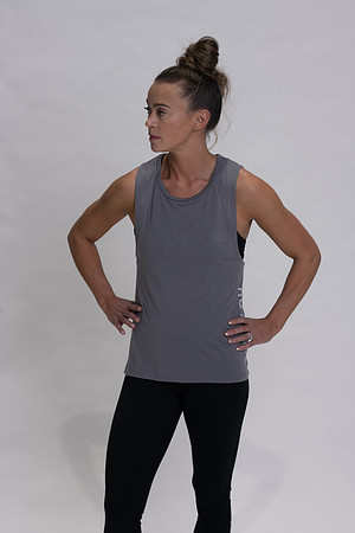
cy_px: 266
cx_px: 178
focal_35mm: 85
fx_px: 1257
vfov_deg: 23.9
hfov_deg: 16.1
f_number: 4
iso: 200
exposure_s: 1/125
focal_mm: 85
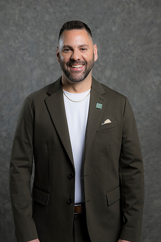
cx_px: 80
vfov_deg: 23.9
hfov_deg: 16.1
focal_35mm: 85
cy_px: 121
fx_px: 570
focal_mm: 85
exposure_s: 1/200
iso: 125
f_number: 5
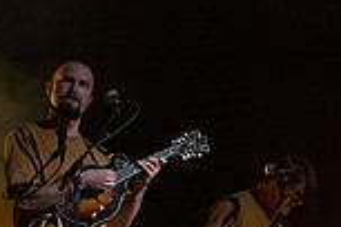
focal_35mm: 265
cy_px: 228
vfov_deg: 5.2
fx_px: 2510
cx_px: 470
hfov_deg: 7.7
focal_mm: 70
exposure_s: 1/320
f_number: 4
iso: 5000
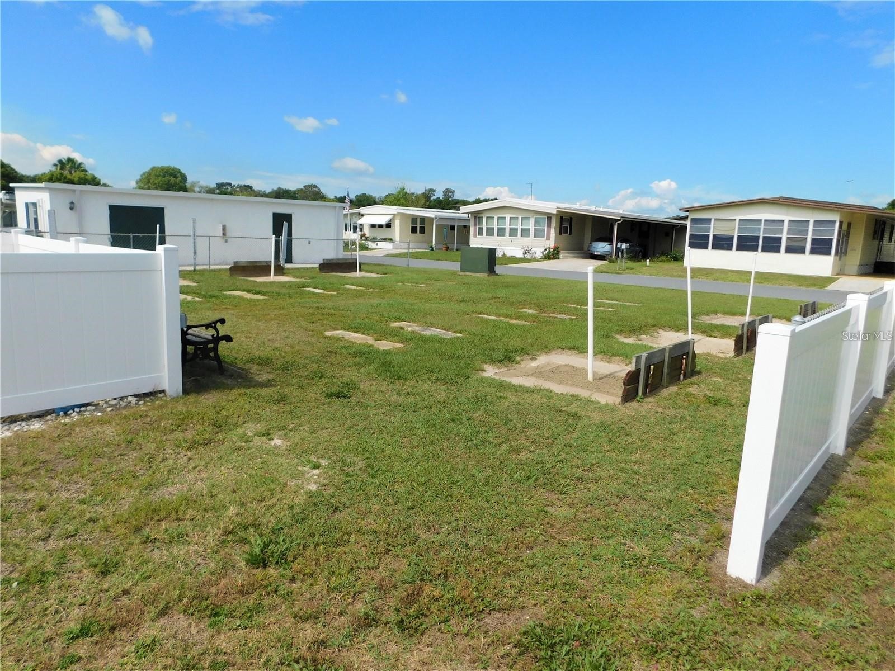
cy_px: 336
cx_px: 448
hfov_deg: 73.9
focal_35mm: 23
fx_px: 595
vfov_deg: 58.9
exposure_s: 1/800
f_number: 6
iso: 125
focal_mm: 4
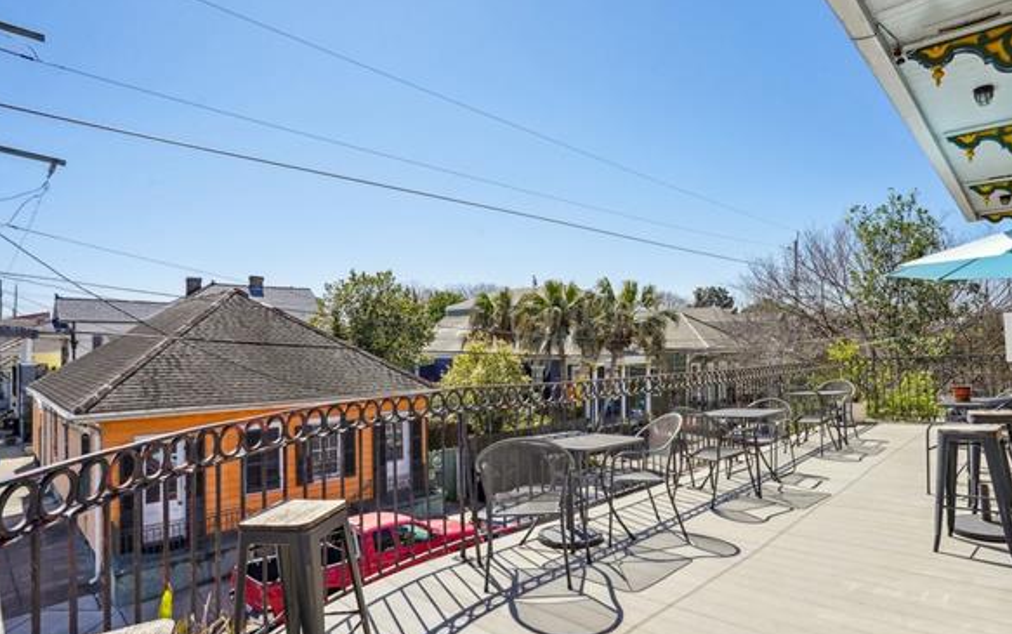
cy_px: 335
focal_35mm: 19
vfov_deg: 62.2
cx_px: 540
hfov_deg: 87.8
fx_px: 524
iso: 800
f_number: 11
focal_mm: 17
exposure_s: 1/1000
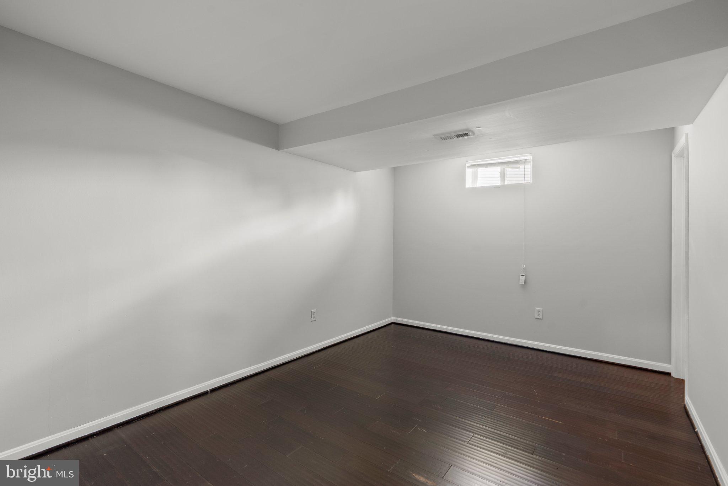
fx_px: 324
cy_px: 243
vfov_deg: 73.8
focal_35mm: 16
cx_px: 364
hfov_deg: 96.7
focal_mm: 16
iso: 250
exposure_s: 2.5
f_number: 8
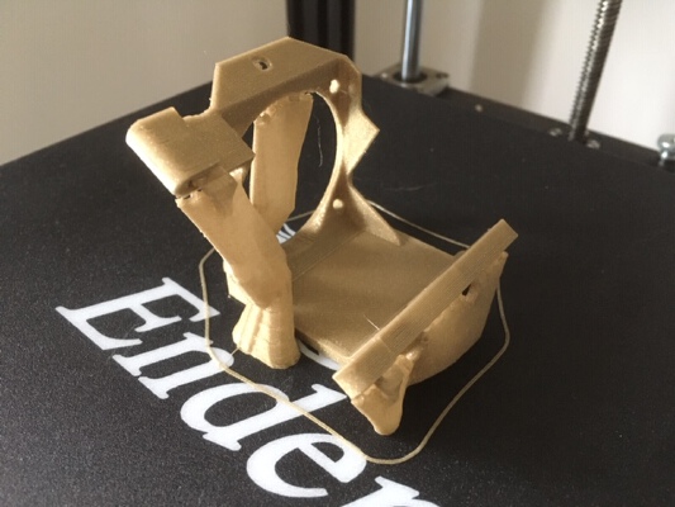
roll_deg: -1.0
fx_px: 566
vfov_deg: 48.2
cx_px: 338
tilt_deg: -38.5
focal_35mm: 29
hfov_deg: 61.6
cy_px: 254
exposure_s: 1/17
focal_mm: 4.15
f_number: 2.2
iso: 250
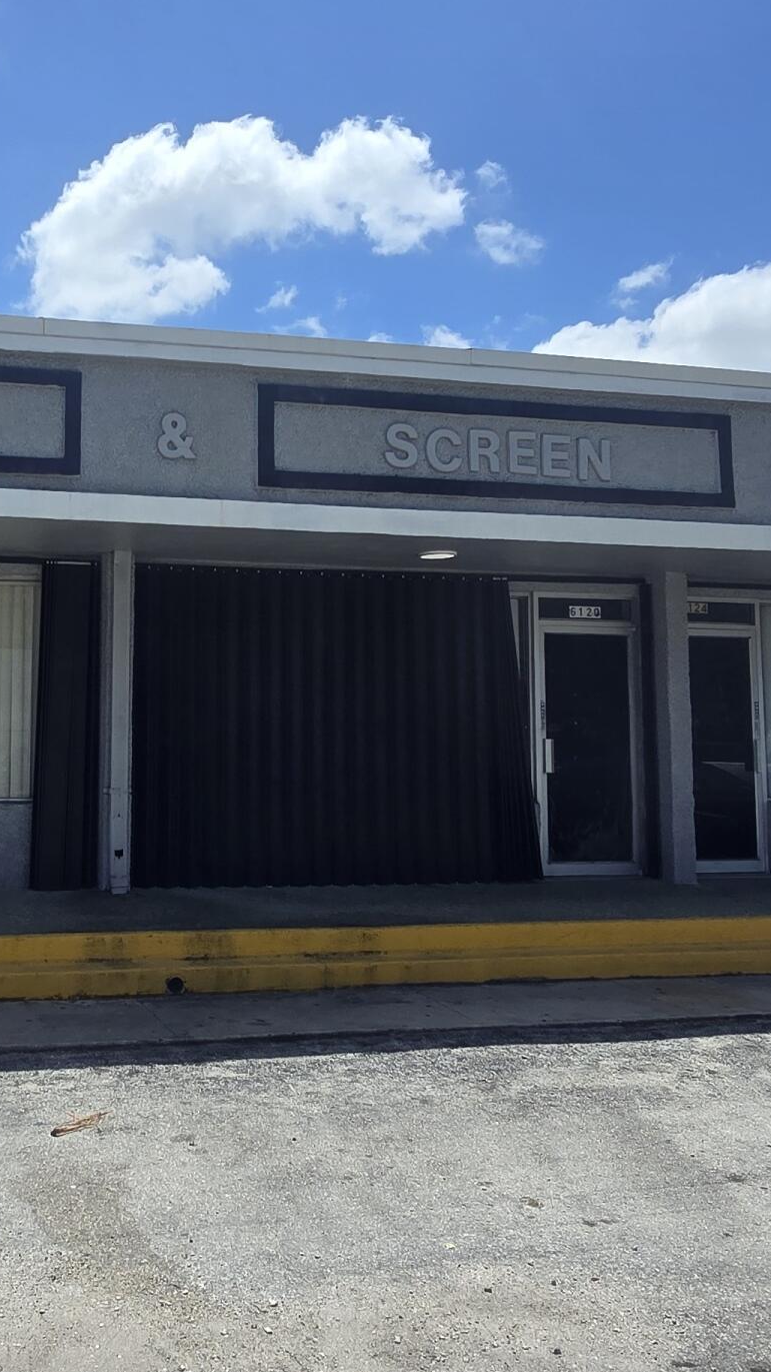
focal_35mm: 31
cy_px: 623
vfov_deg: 62.5
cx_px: 126
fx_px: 1127
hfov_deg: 36.2
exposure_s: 1/3185
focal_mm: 2.2
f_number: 2.2
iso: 50
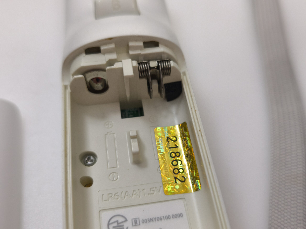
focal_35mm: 35
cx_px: 153
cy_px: 114
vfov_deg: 40.7
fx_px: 309
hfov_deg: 52.6
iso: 500
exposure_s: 1/50
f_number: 1.6
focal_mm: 6.57
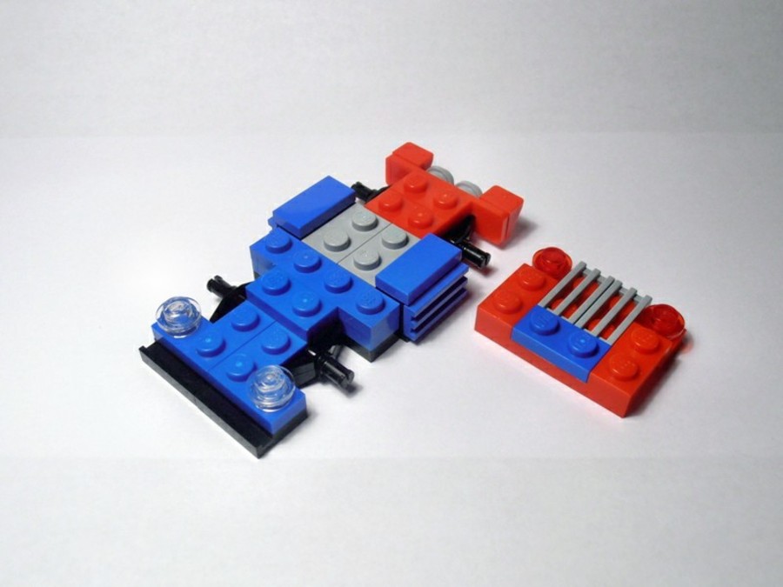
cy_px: 294
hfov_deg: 50.1
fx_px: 837
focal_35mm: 37
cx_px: 392
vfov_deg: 38.7
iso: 80
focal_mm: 6.61
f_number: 3.9
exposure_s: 1/80
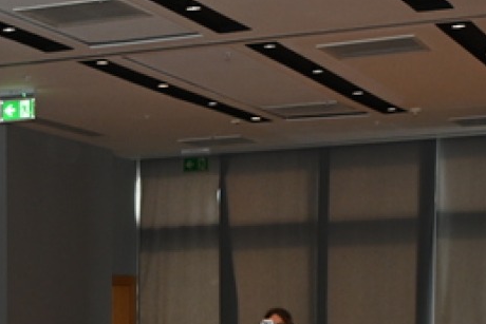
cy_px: 601
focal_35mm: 123
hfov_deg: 15.8
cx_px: -137
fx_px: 1662
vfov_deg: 10.4
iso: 1250
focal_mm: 29.5
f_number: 5.6
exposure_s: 1/60
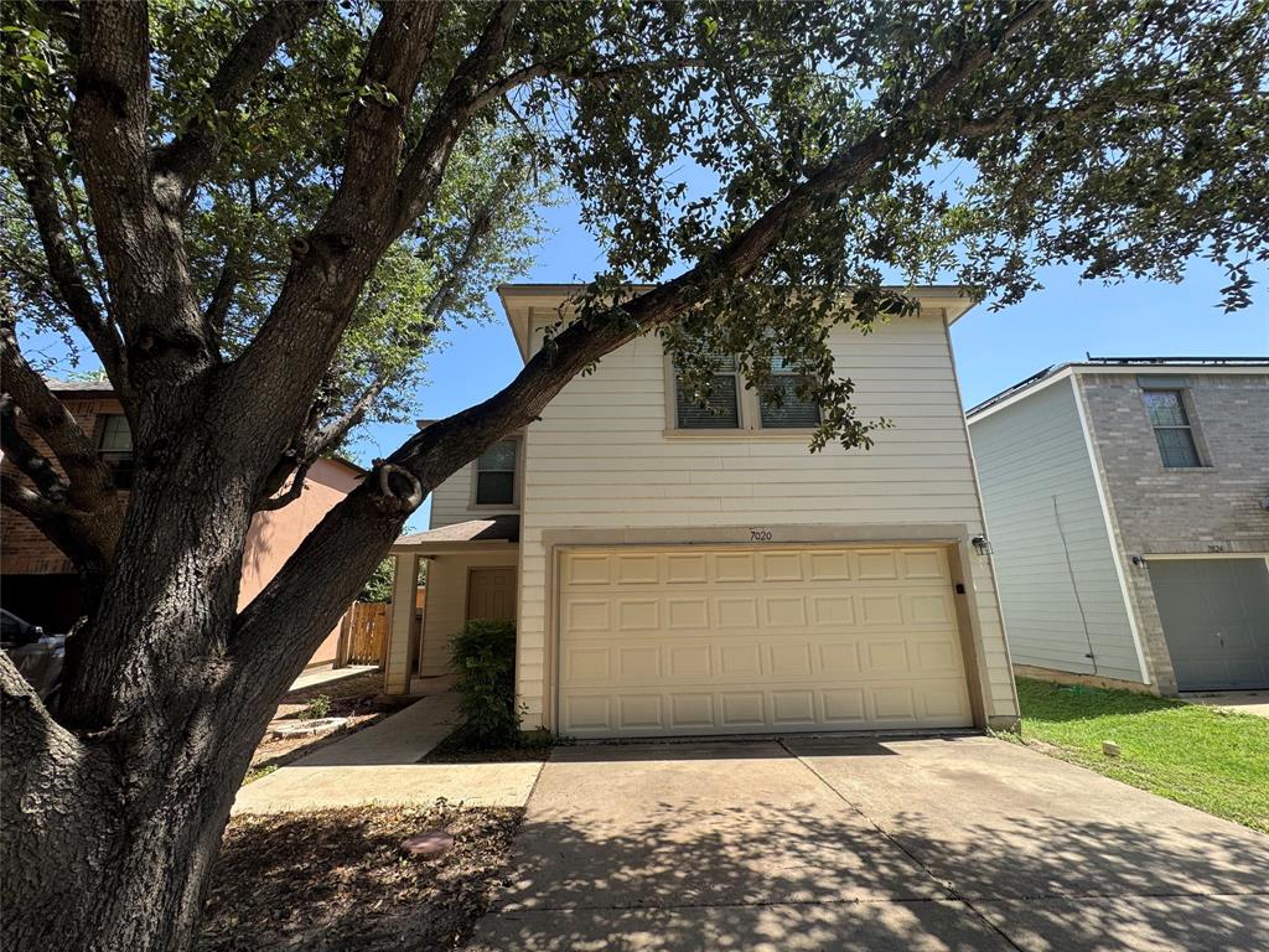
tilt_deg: +14.8
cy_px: 476
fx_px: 513
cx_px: 634
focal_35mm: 14
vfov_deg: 85.7
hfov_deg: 102.1
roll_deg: +0.6
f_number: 2.2
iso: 40
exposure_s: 1/578
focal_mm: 2.22
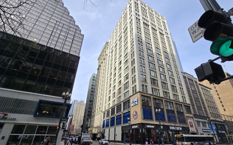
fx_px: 95
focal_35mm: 15
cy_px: 90
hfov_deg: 101.4
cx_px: 122
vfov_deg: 73.6
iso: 50
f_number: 2.2
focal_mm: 2.2
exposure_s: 1/1111
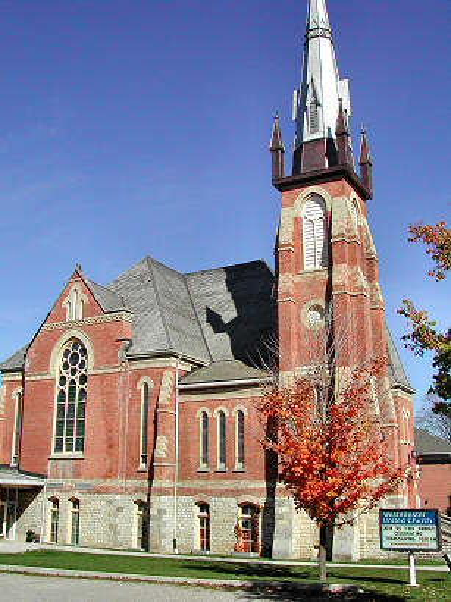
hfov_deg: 37.7
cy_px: 301
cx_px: 226
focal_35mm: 38
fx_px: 661
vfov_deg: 49.0
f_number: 7.6
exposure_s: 1/269
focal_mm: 8
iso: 100
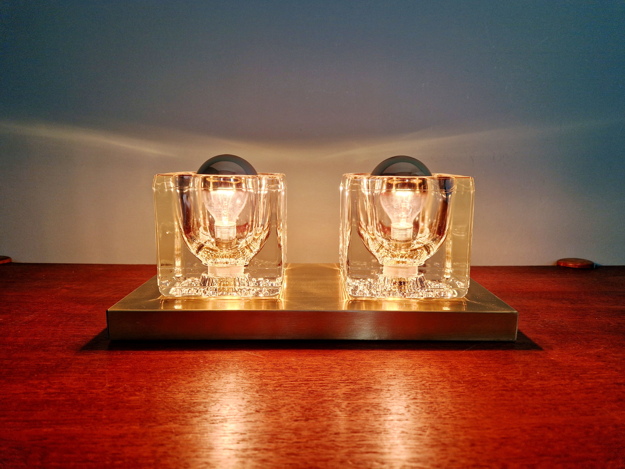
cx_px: 312
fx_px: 415
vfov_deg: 58.9
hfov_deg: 73.9
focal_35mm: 23
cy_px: 234
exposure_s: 1/100
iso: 50
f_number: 1.8
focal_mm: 5.4
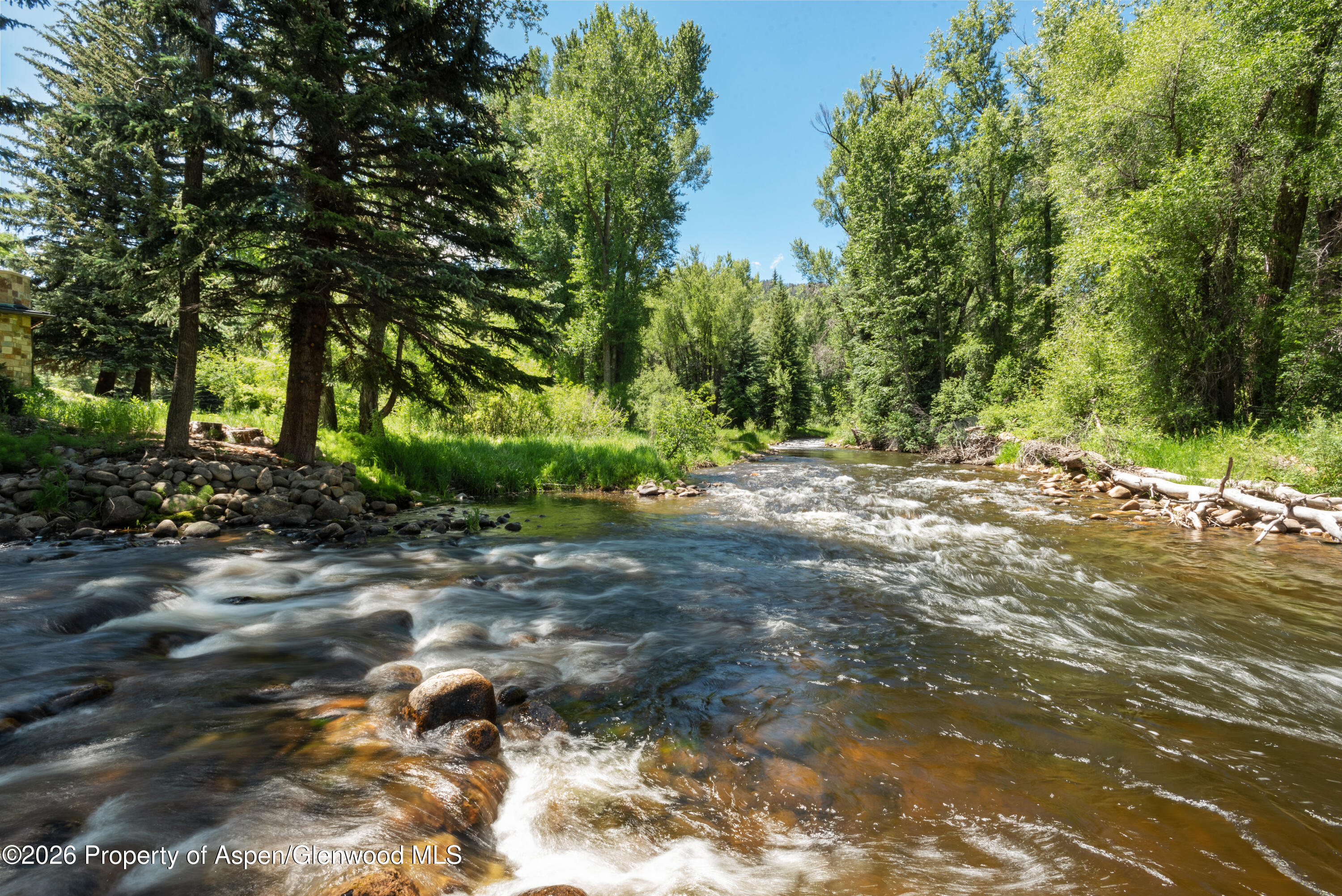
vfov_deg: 70.5
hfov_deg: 93.3
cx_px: 671
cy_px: 448
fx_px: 634
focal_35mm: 17
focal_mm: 17
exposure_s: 1/2
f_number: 20
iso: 50
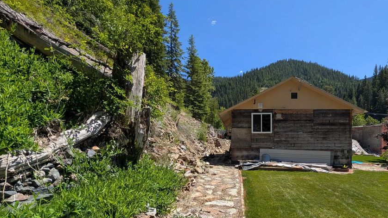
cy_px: 145
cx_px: 229
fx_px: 165
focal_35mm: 16
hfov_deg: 98.3
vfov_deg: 65.3
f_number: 1.7
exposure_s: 1/2252
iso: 55
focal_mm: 2.02
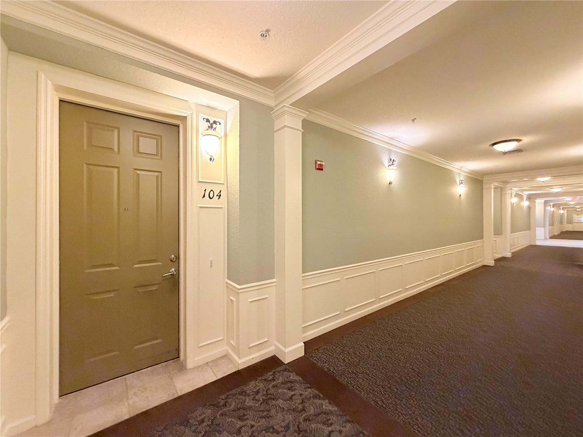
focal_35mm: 14
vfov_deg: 85.7
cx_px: 292
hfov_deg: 102.1
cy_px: 218
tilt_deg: -0.2
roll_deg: -0.2
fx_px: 236
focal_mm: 2.22
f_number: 2.2
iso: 640
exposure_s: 1/60
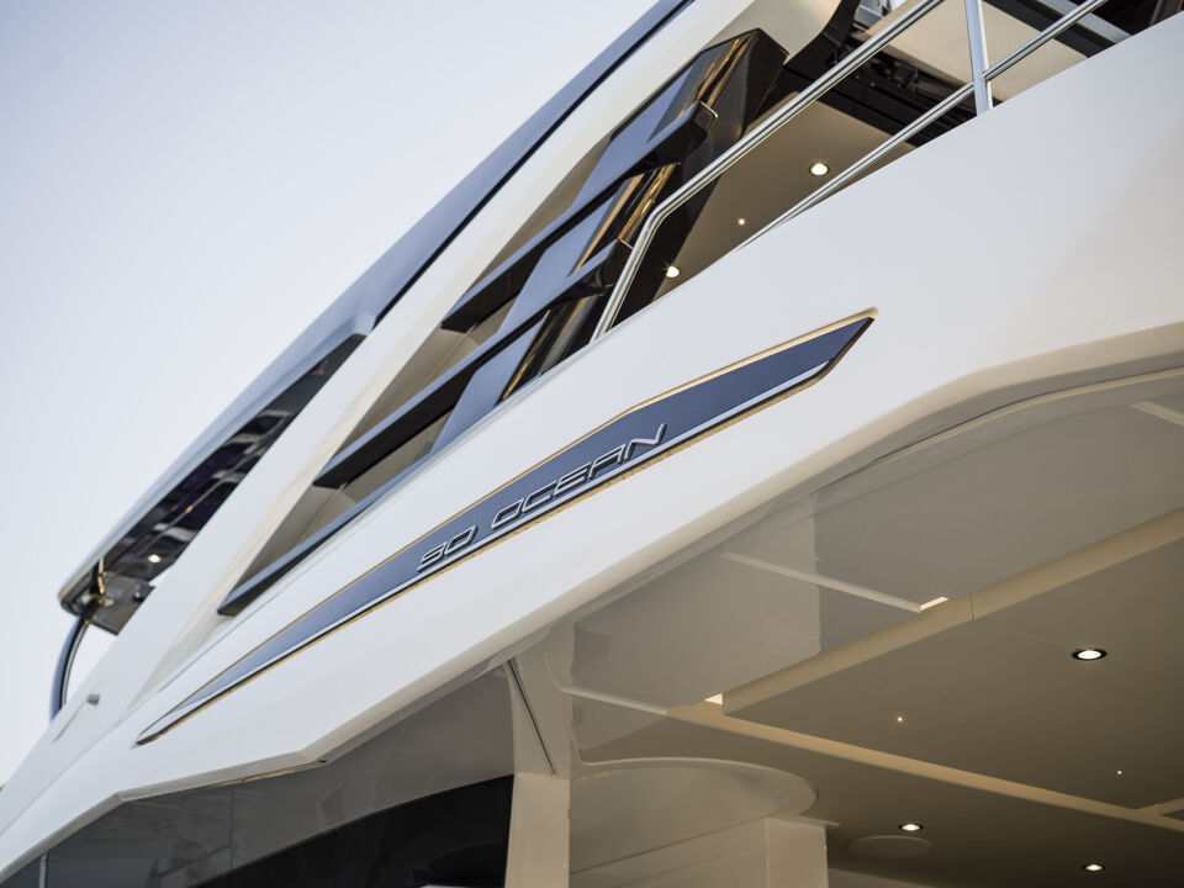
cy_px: 444
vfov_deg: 28.6
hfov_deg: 37.5
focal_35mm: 51
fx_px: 1744
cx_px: 592
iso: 200
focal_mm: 65
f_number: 4
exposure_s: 1/350
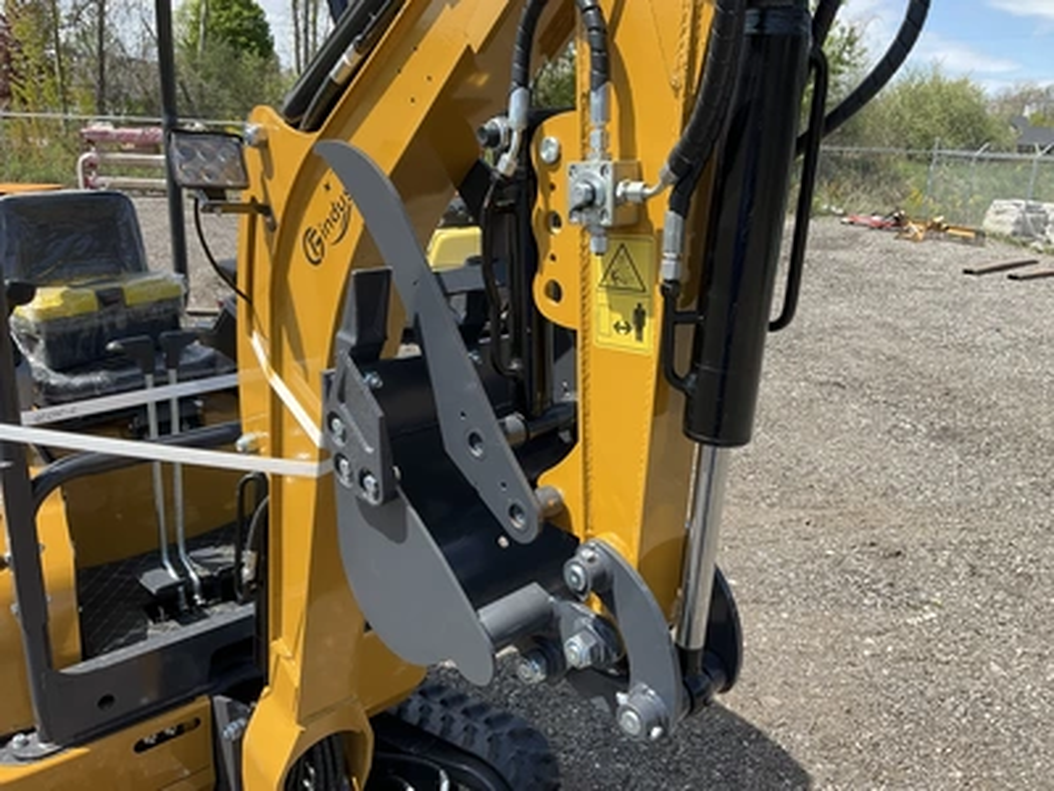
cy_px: 396
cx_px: 527
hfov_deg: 61.7
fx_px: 883
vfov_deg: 48.2
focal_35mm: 29
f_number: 1.8
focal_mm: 3
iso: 25
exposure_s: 1/869
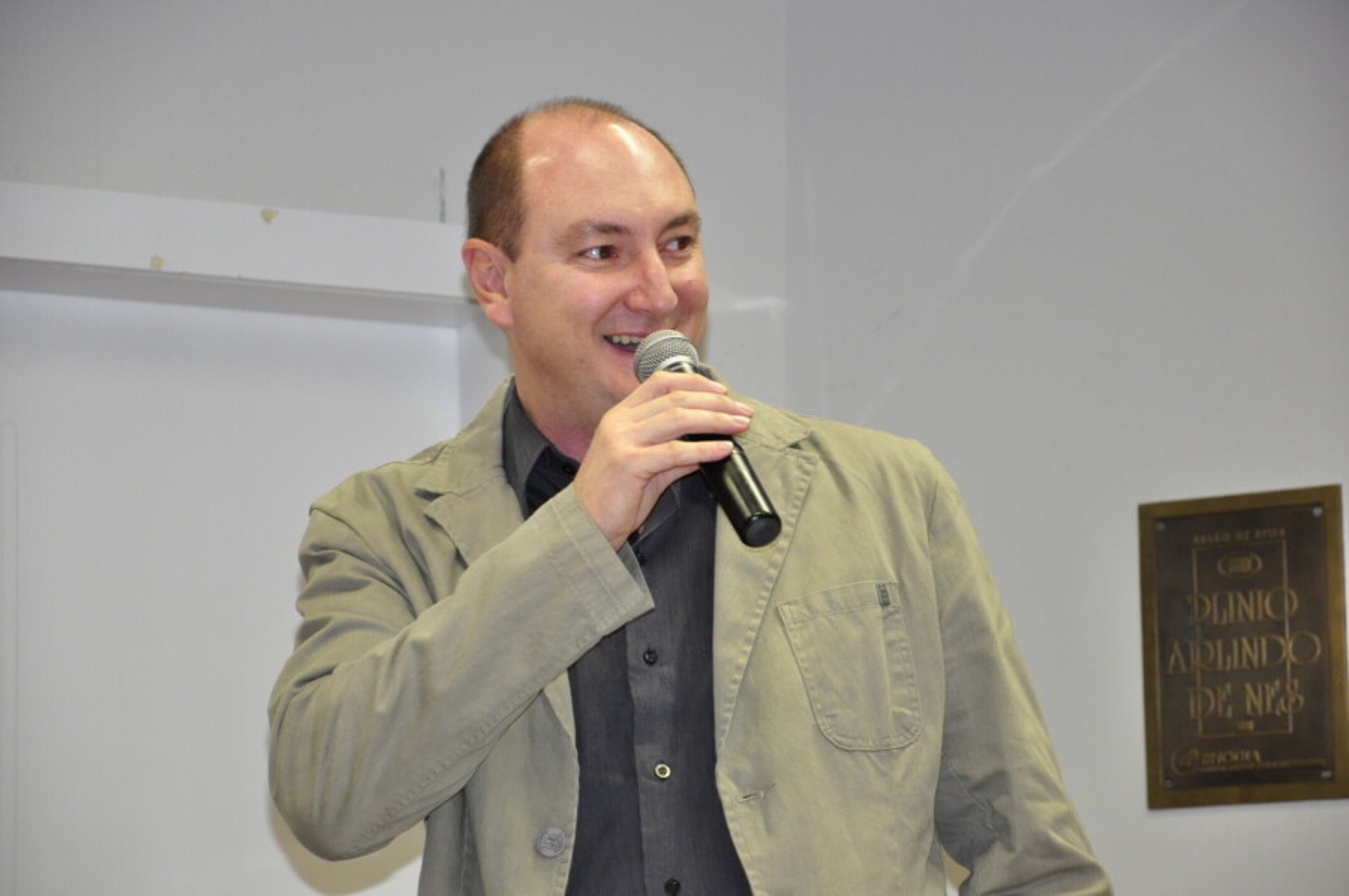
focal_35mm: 158
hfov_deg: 13.1
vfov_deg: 8.7
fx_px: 5895
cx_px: 674
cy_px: 448
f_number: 5.6
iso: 1250
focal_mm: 105
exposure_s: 1/80
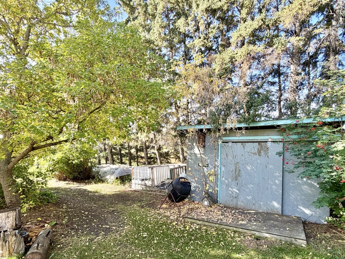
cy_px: 152
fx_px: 179
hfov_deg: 87.7
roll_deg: +1.5
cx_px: 176
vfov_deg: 71.0
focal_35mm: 18
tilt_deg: -4.7
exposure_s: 1/121
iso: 50
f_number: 2.2
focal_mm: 2.22
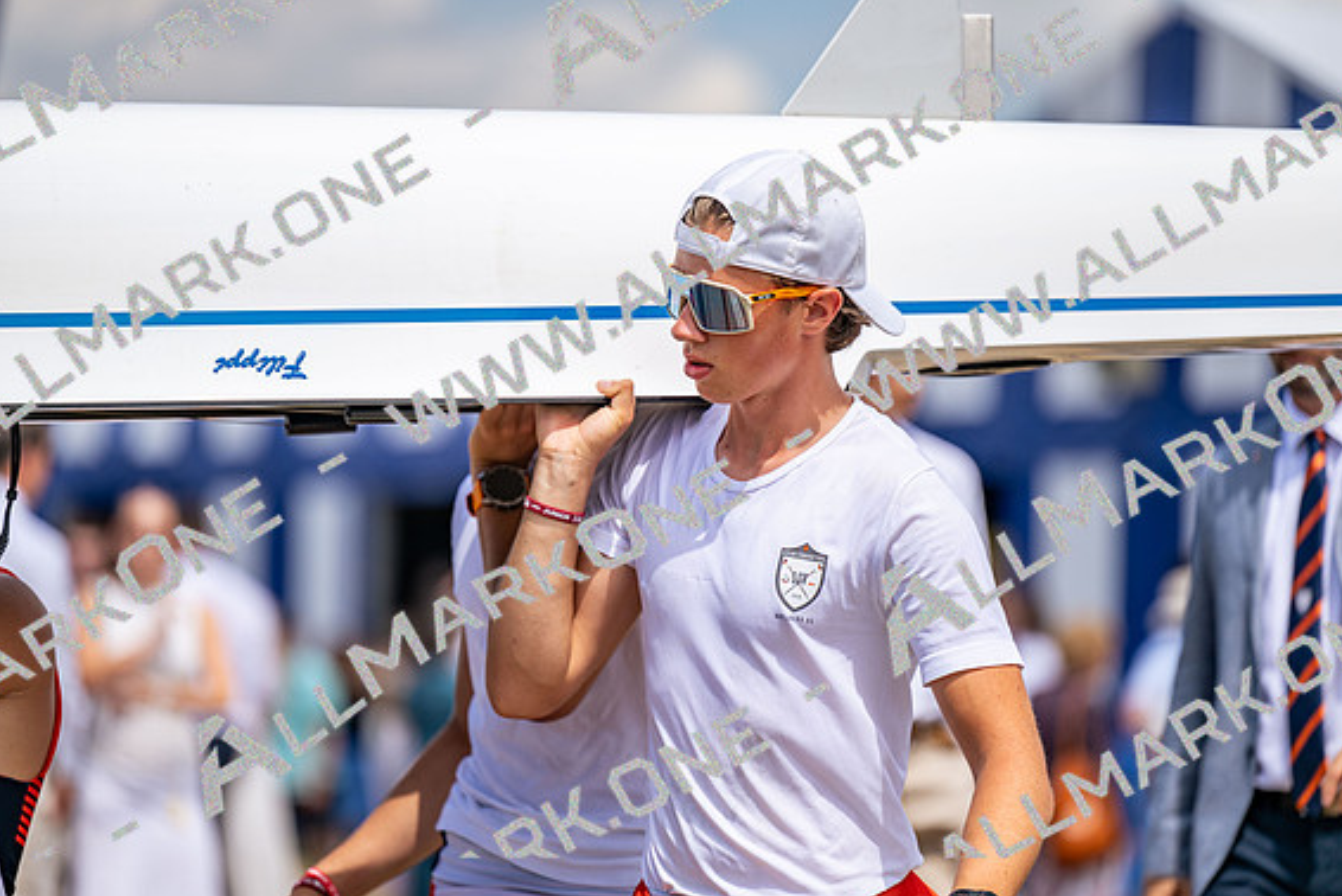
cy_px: 452
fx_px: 7646
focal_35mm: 205
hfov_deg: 10.0
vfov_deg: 6.7
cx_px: 678
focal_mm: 200
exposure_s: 1/2500
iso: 80
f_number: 2.8
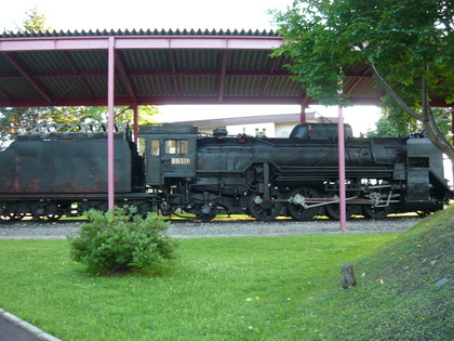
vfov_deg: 42.9
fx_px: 433
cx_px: 227
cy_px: 170
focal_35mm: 33
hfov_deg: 55.4
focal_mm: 5.5
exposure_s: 1/30
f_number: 2.8
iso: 125
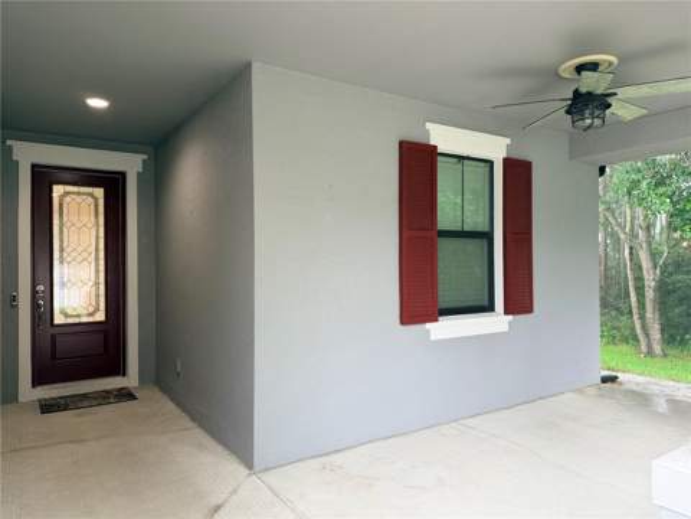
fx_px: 479
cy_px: 260
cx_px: 346
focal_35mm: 24
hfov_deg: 71.6
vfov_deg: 56.8
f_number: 1.78
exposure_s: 1/60
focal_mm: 6.76
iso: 160
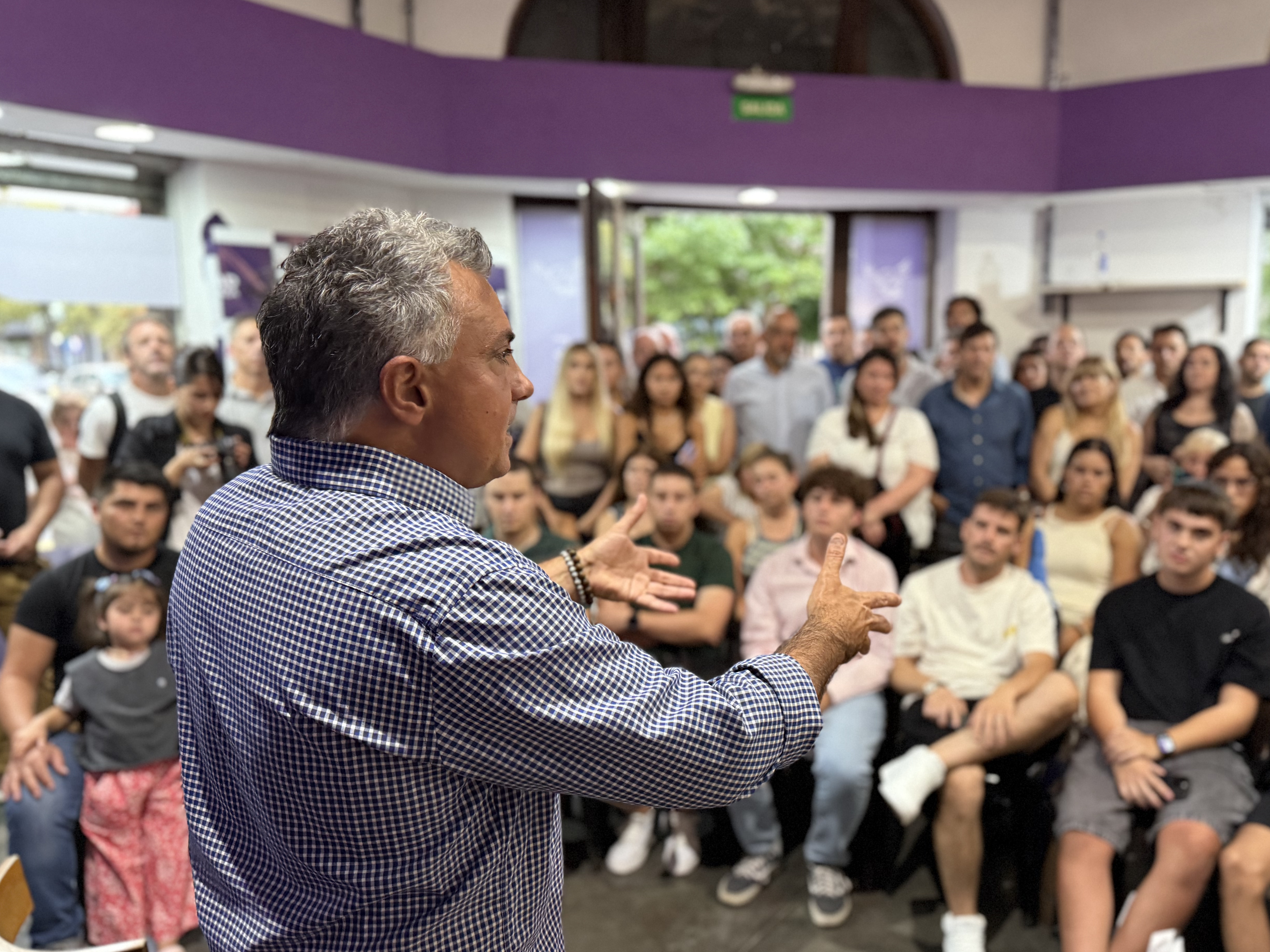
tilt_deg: -9.0
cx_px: 728
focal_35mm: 28
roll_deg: +0.1
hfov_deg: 63.1
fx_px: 1027
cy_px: 494
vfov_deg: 49.7
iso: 640
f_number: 1.78
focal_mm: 6.76
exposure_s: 1/50
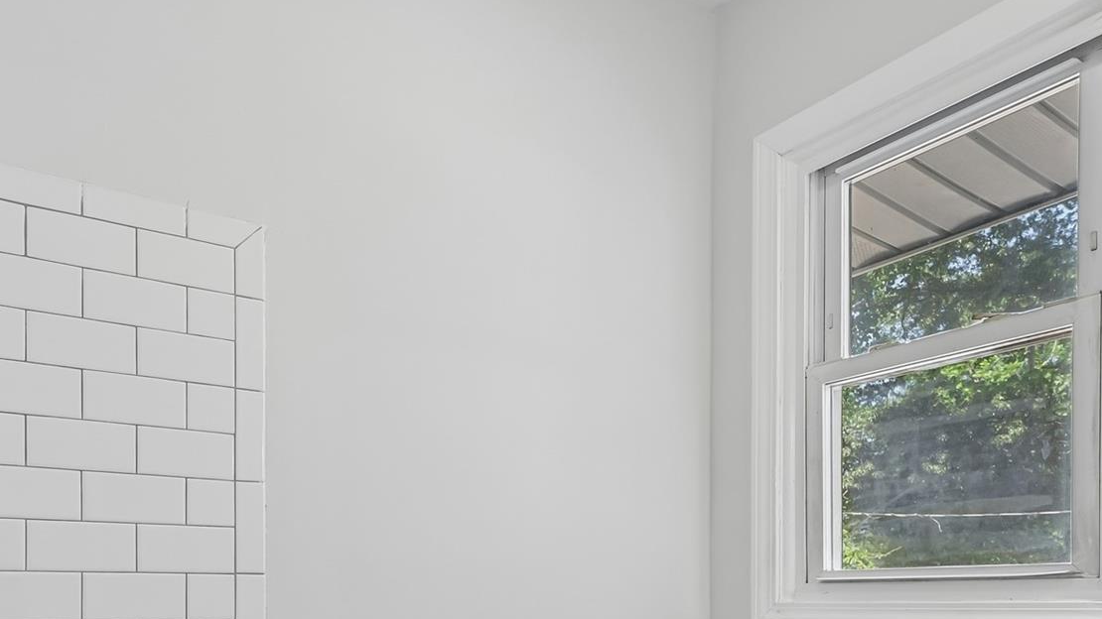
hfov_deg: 63.8
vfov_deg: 35.8
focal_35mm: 30
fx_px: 876
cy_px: 594
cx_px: 445
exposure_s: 1/15
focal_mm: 15.5
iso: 100
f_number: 8
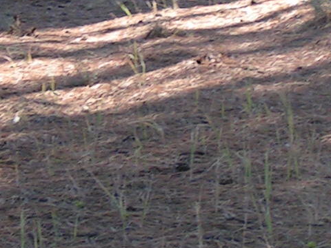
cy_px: 56
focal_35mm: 162
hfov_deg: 12.2
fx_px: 1549
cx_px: 143
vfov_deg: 9.1
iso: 50
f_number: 4.5
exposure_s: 1/60
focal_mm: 5.8
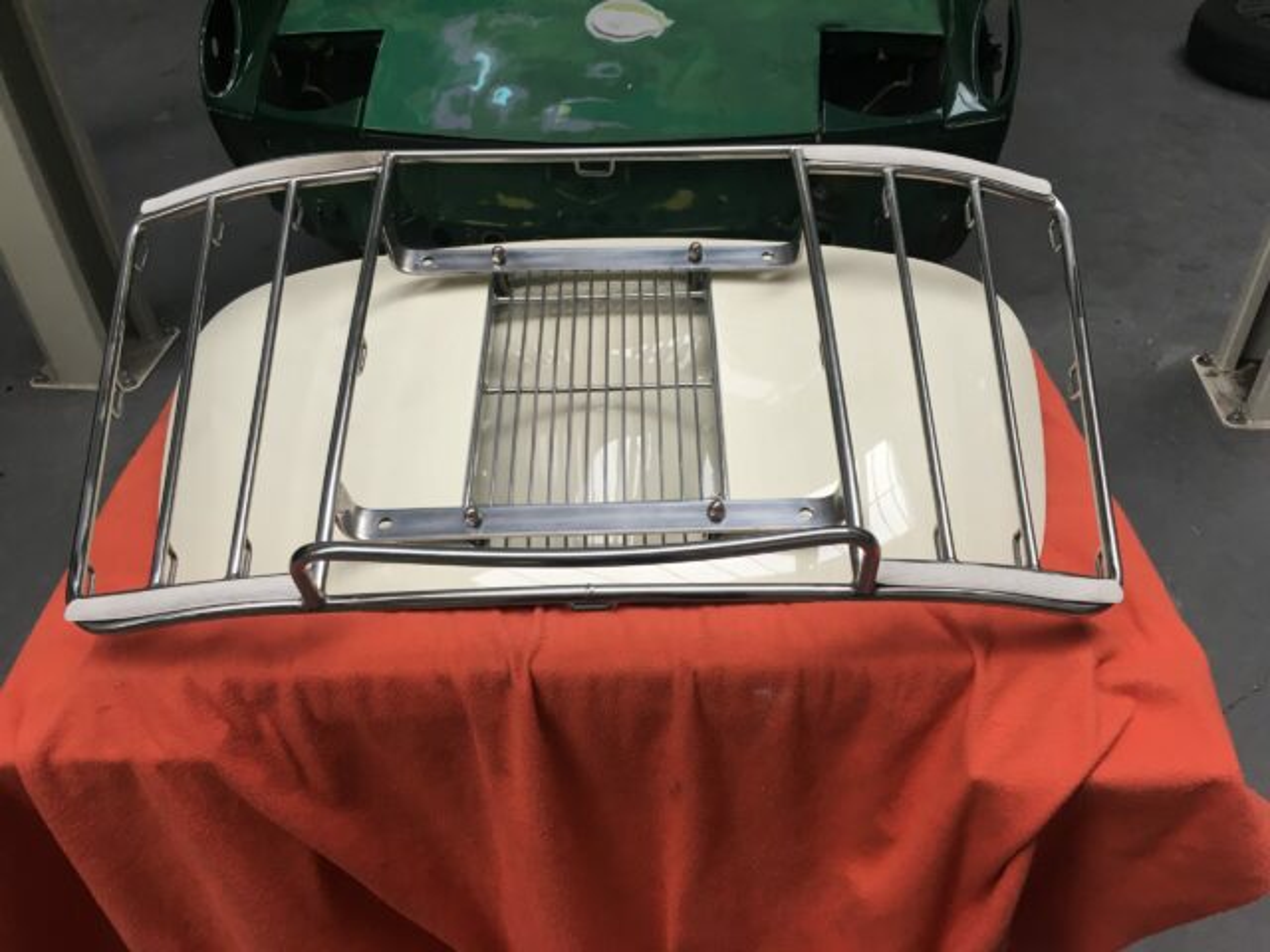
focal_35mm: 29
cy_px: 476
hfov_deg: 61.7
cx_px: 635
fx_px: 1064
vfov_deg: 48.2
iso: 32
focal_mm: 4.15
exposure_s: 1/33
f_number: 2.2
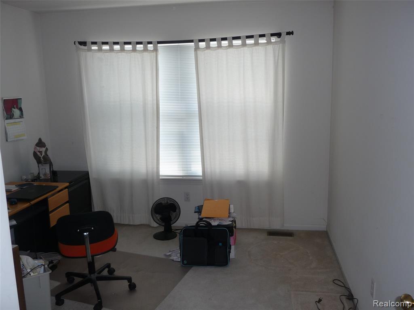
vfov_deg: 44.2
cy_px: 155
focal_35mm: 32
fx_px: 383
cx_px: 207
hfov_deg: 56.8
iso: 100
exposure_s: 1/50
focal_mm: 5.3
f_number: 3.5
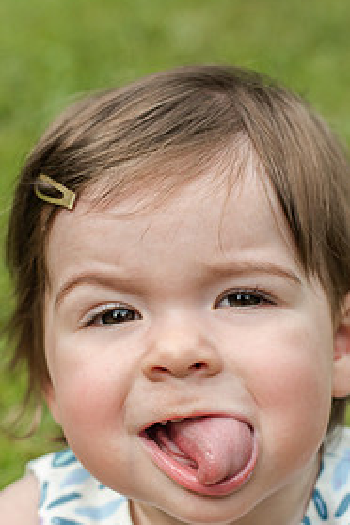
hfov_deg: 13.2
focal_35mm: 104
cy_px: 336
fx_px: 1517
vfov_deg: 19.6
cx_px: 199
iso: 400
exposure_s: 1/2500
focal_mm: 50
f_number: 4
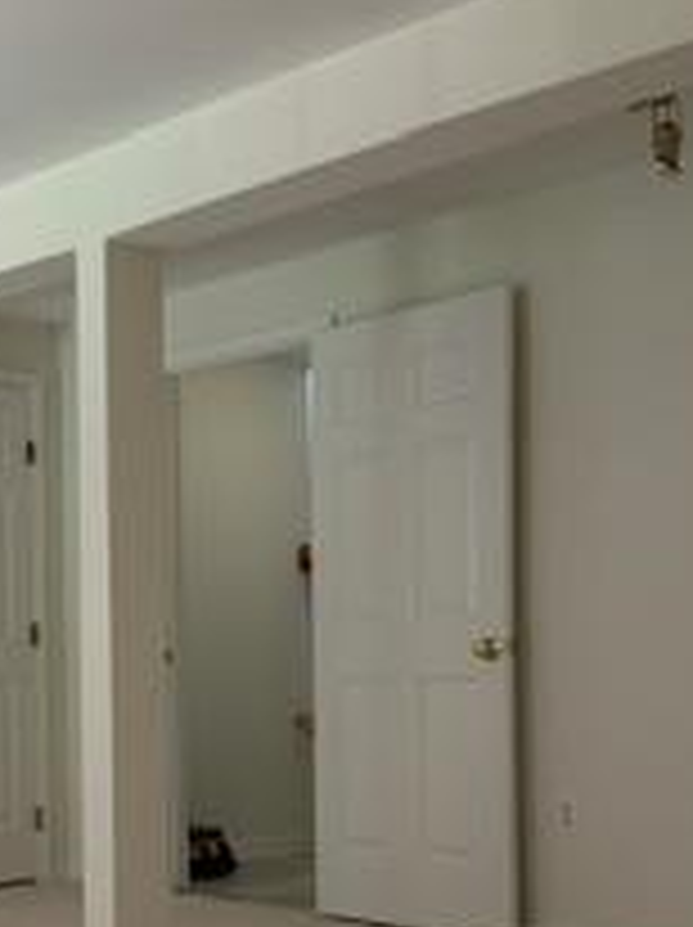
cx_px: 126
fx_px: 1498
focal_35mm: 56
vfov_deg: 33.7
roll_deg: +0.7
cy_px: 693
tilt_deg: -1.0
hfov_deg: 25.5
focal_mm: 6.76
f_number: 1.78
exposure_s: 1/60
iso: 160
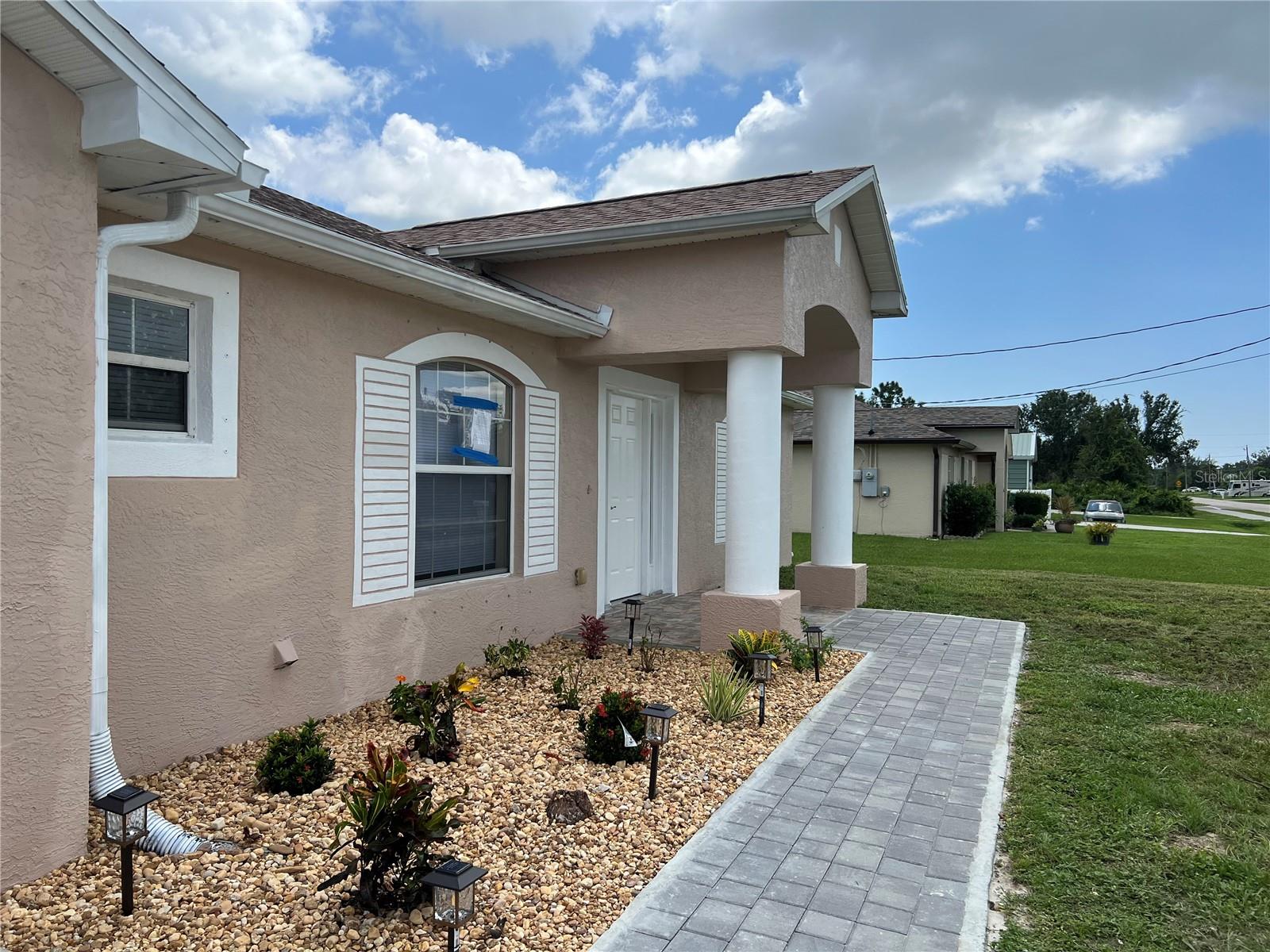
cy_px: 476
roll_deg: +0.6
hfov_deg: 67.3
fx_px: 954
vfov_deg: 53.1
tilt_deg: -0.4
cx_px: 635
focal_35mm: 26
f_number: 1.5
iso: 50
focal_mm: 5.7
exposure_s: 1/4115
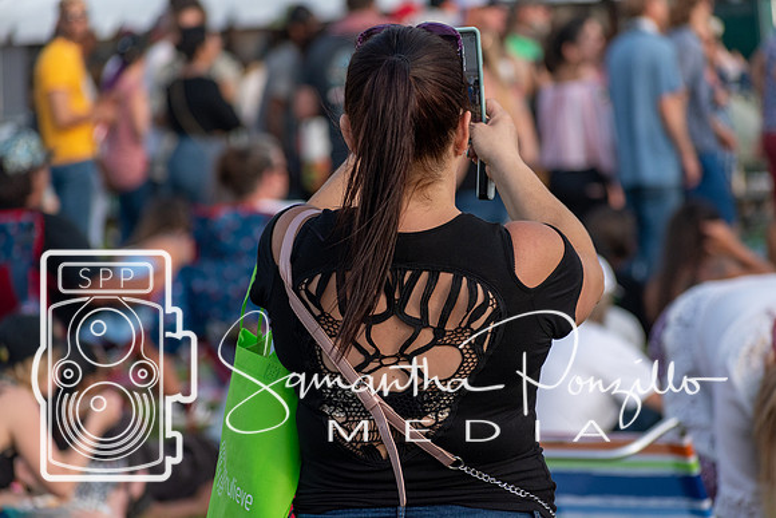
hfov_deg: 8.1
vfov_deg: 5.4
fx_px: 5498
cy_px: 259
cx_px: 388
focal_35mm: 255
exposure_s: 1/1600
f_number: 5
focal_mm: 170
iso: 400
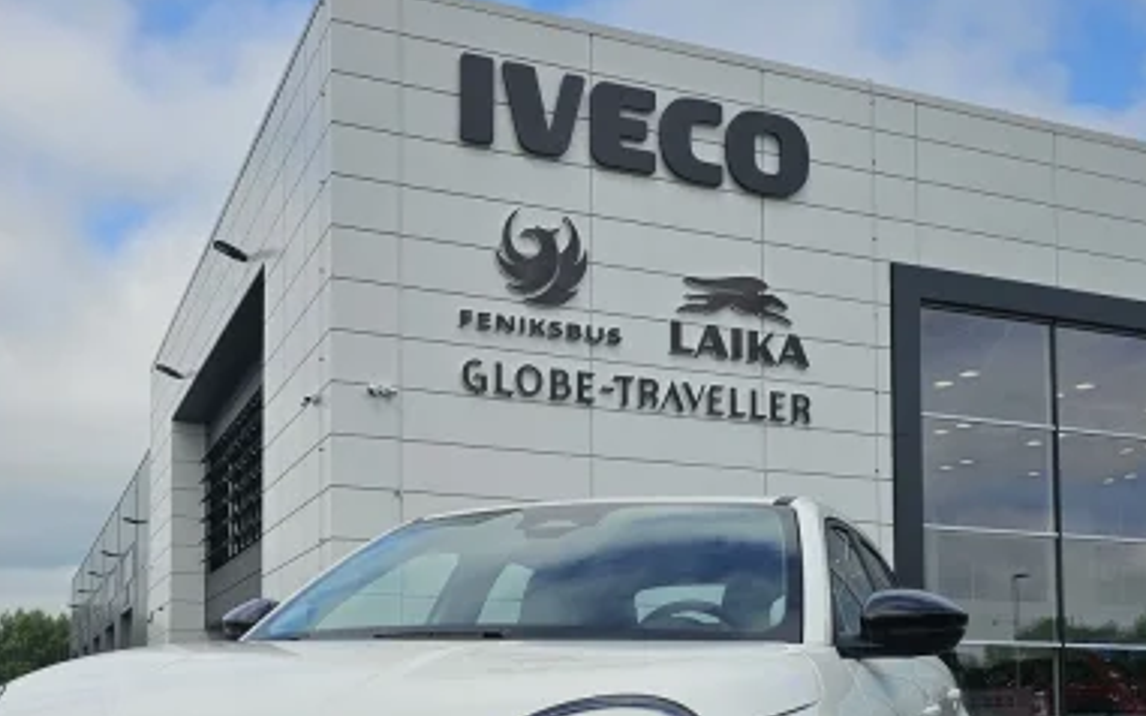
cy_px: 638
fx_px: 1280
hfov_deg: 48.1
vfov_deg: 30.0
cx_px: 487
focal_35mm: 41
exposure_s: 1/1493
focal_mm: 6.3
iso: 16
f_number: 1.7
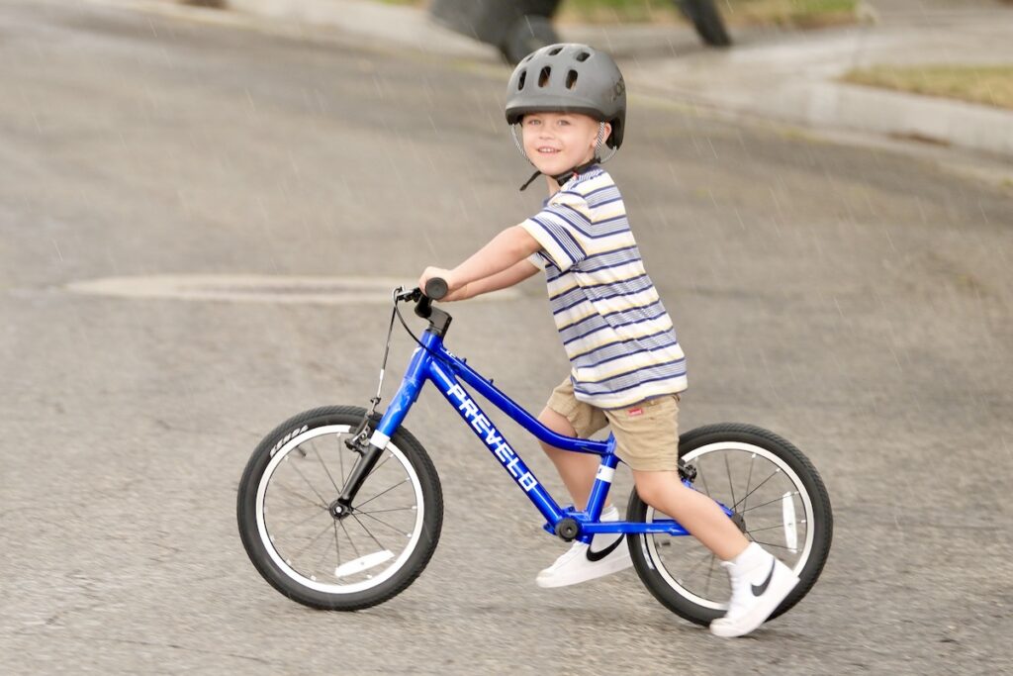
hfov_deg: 9.8
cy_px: 338
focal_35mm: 210
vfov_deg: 6.5
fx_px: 5910
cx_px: 506
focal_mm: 140
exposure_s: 1/210
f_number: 2.8
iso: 500
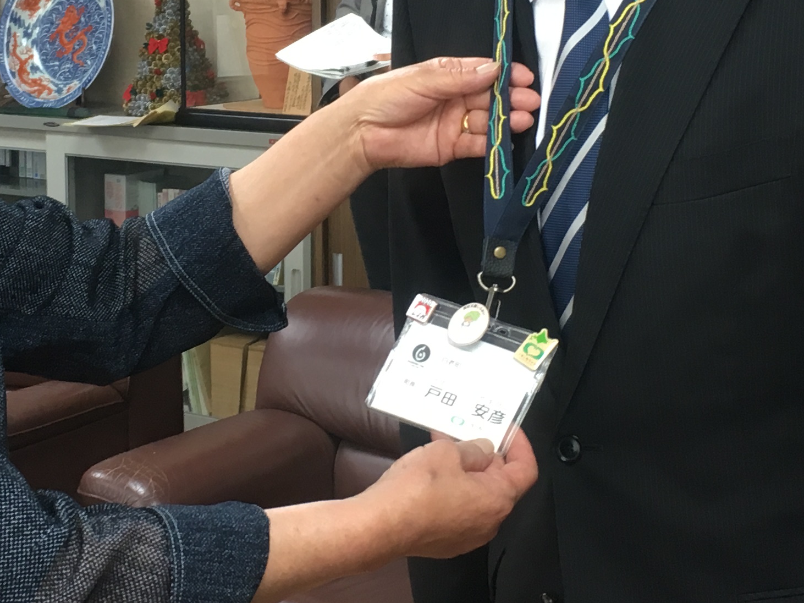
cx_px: 361
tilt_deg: -6.2
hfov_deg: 24.4
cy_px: 131
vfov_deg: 18.3
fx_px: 1858
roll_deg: +0.2
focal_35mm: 80
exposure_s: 1/33
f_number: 2.2
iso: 80
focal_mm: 4.15
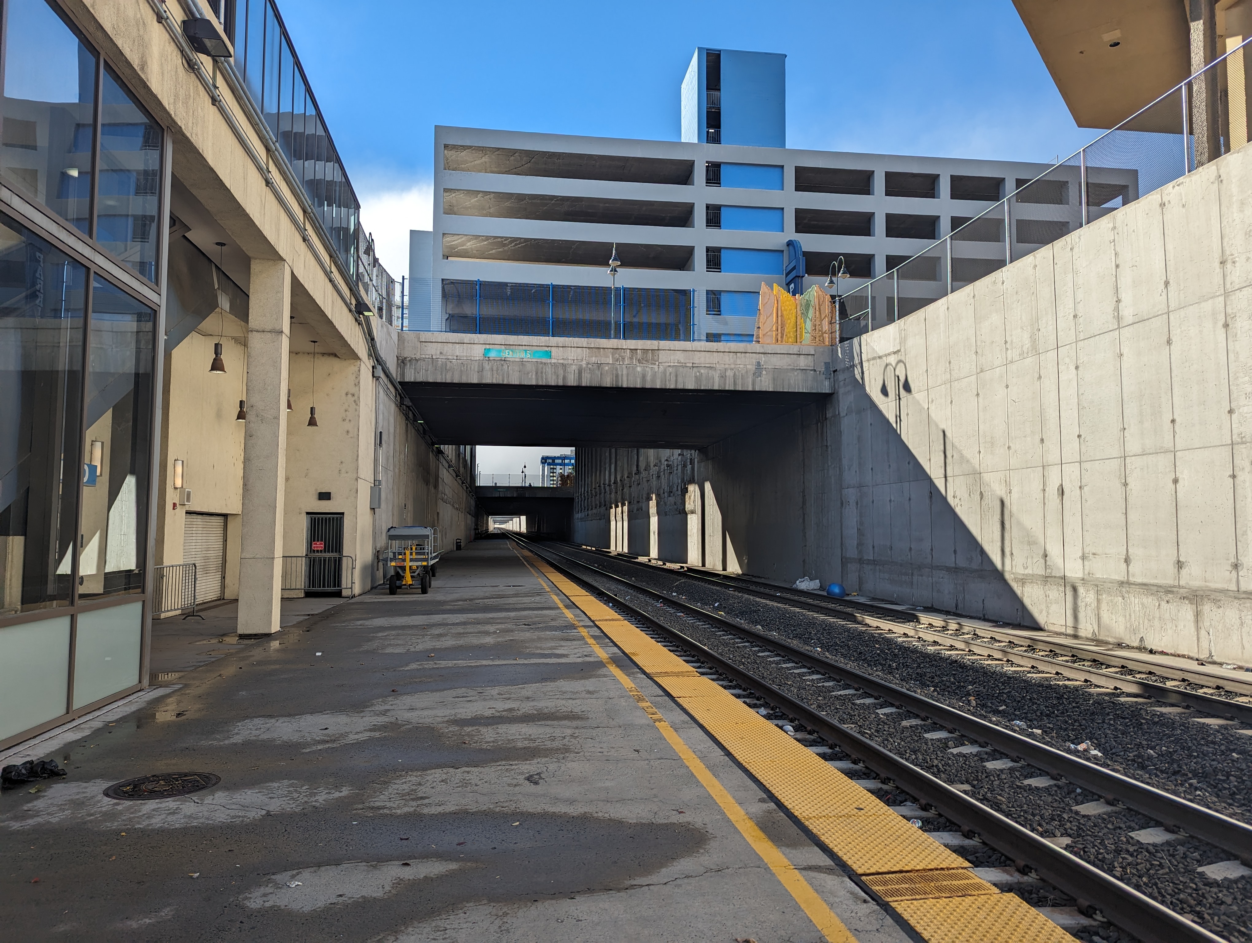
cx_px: 626
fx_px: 869
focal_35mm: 24
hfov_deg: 71.5
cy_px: 472
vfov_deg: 56.9
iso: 44
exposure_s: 1/2096
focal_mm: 6.81
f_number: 1.85
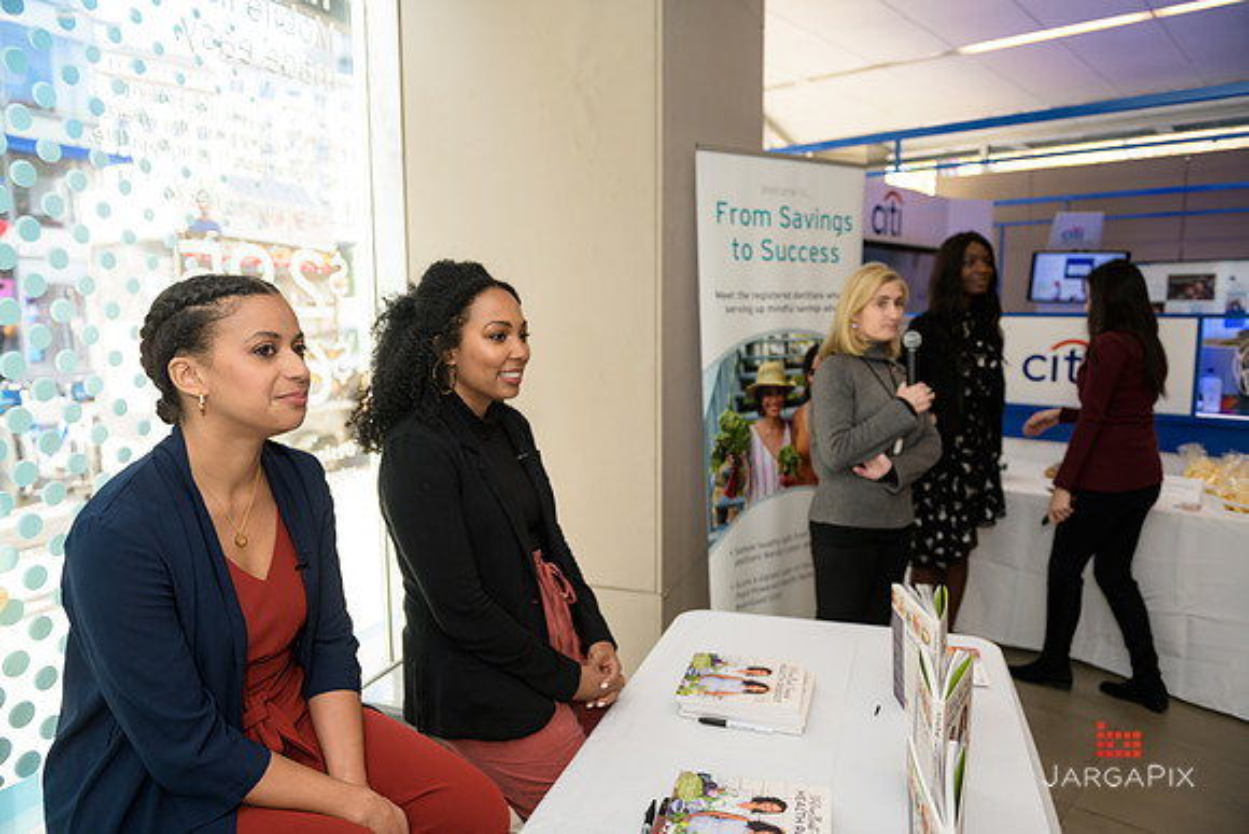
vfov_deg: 53.2
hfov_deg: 73.7
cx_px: 624
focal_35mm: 24
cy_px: 417
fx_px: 833
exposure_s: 1/125
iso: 200
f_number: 3.2
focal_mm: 24
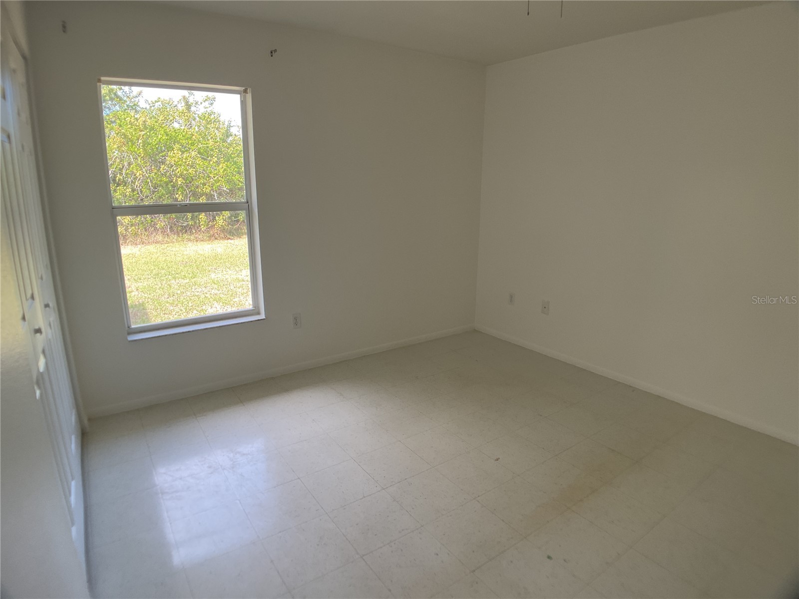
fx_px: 669
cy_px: 300
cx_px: 400
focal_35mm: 29
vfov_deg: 48.2
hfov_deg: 61.7
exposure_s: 1/120
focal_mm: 3
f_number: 1.8
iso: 32
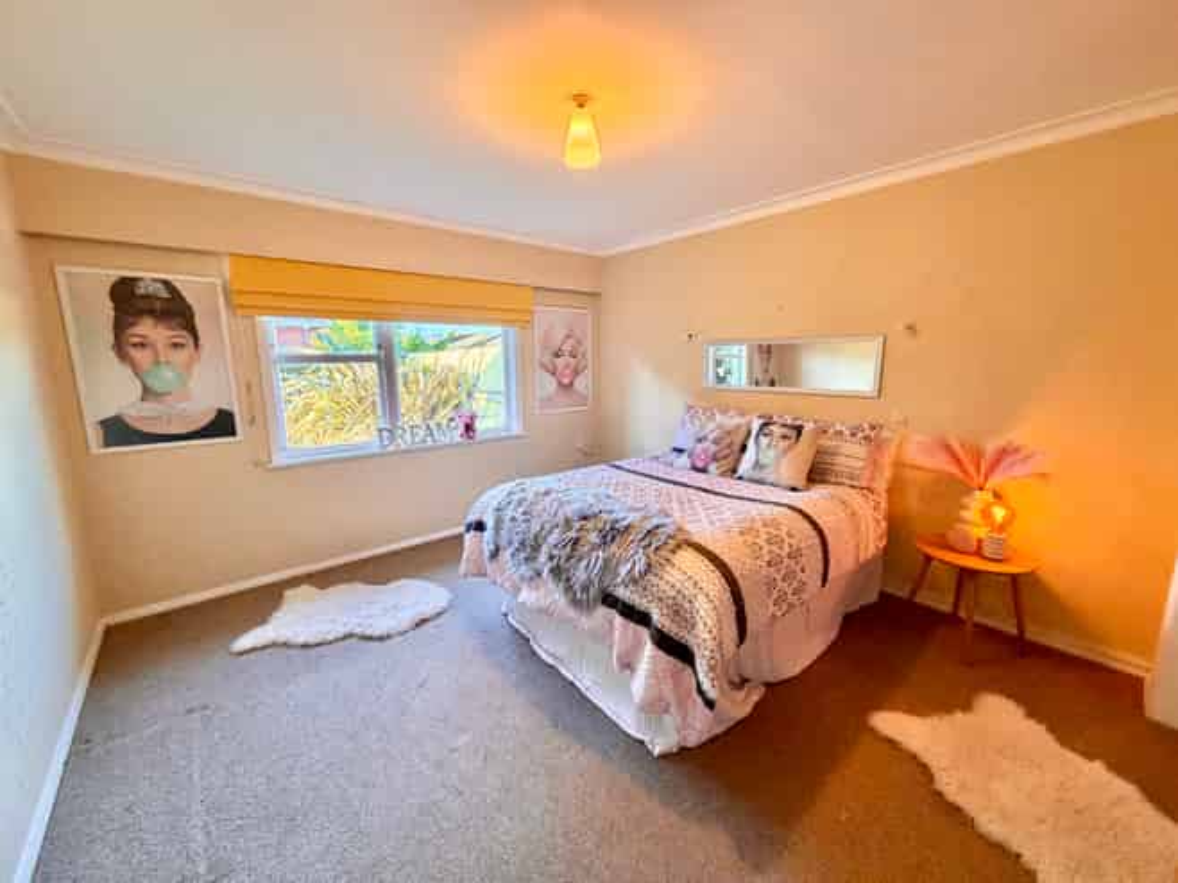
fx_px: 476
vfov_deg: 85.6
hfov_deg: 102.1
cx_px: 589
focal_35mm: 14
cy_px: 442
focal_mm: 2.22
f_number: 2.2
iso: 250
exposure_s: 1/50
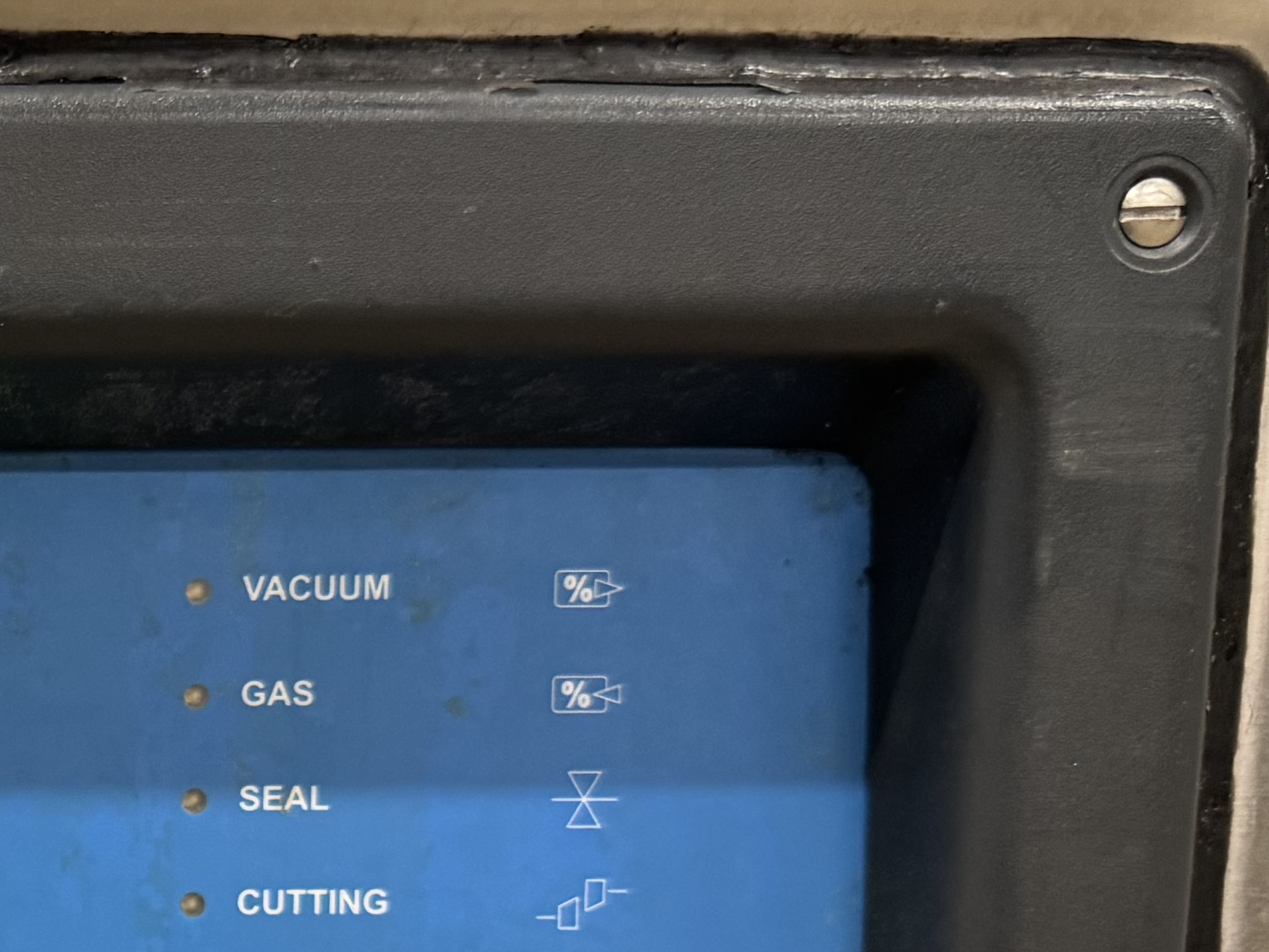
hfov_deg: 22.6
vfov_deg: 18.9
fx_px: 2786
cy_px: 929
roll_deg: -0.2
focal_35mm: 76
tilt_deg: -9.9
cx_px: -429
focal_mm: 6.76
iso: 320
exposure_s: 1/50
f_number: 1.78
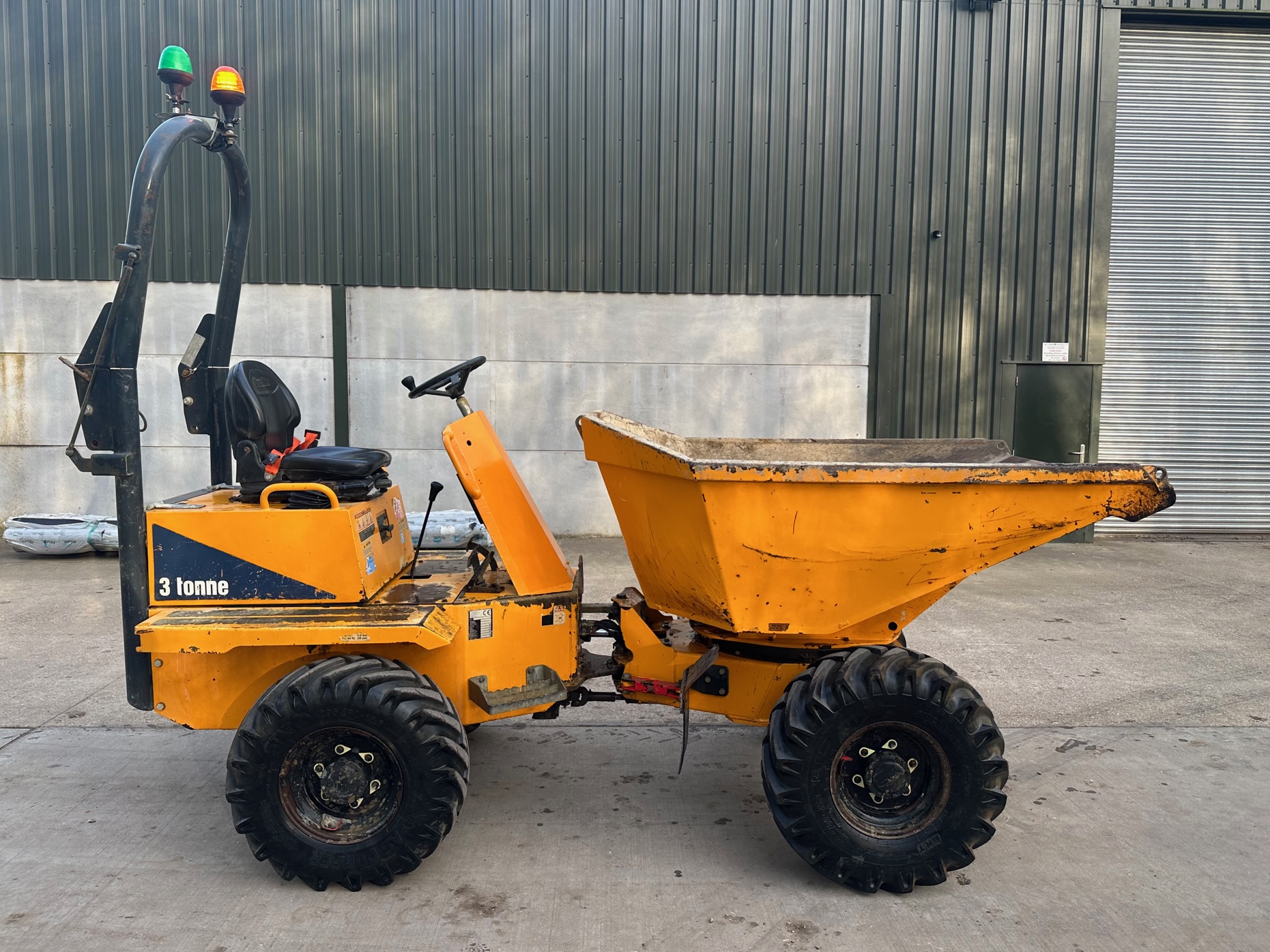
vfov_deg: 53.1
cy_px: 467
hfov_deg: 67.3
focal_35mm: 26
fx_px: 954
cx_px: 656
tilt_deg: -4.8
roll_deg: -0.9
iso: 80
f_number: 1.78
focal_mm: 6.86
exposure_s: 1/549
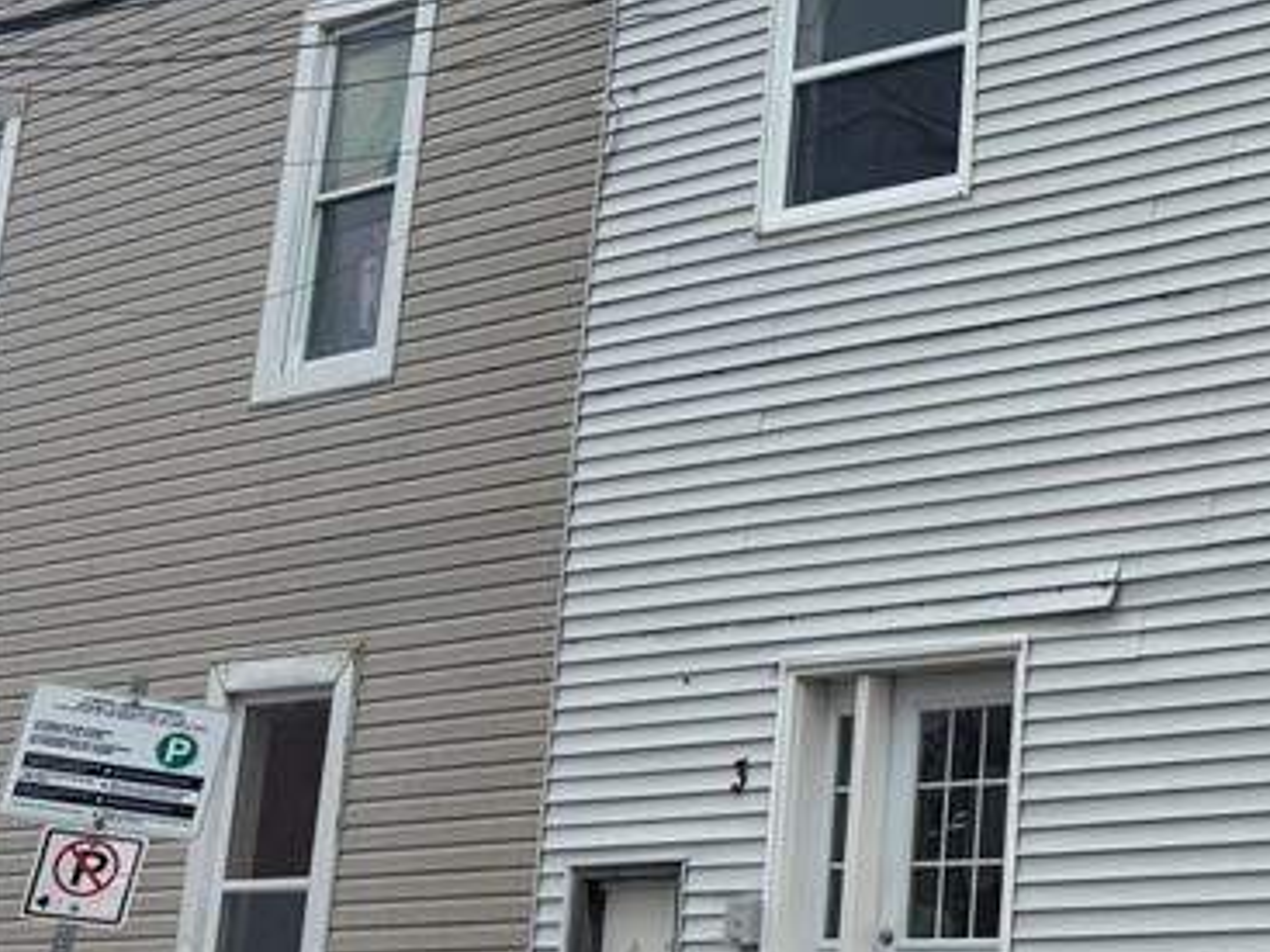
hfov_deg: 24.4
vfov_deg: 21.8
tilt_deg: +13.8
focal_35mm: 67
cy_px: 301
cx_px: 1754
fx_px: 2457
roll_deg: +2.1
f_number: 1.78
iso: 80
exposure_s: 1/3802
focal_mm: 6.76
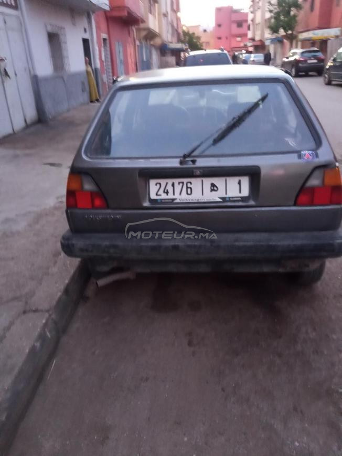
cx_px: 171
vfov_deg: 65.3
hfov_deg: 51.4
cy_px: 228
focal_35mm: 27
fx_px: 356
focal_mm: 3.79
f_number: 2.2
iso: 1528
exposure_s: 1/14.3
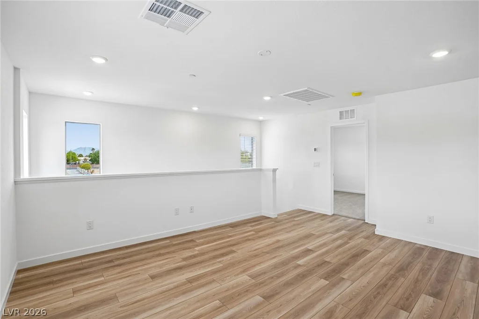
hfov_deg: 96.8
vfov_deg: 73.7
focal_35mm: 16
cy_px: 160
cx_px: 240
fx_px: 213
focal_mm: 16
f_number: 8
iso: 250
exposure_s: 1/30
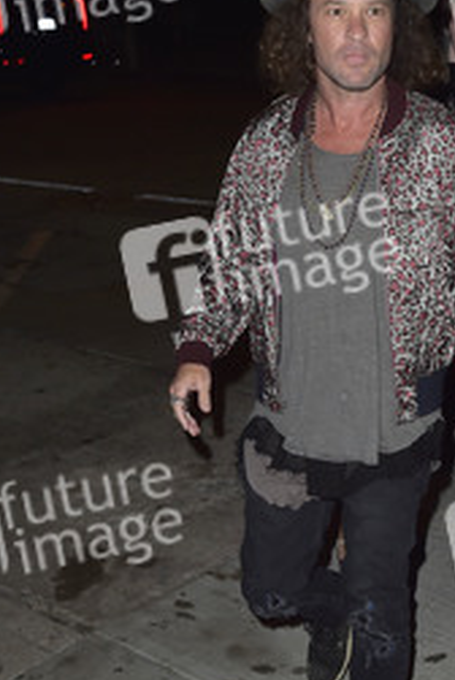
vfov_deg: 38.7
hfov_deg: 26.2
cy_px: 393
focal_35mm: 51
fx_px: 964
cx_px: 340
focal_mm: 32
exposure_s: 1/250
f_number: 6.3
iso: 400
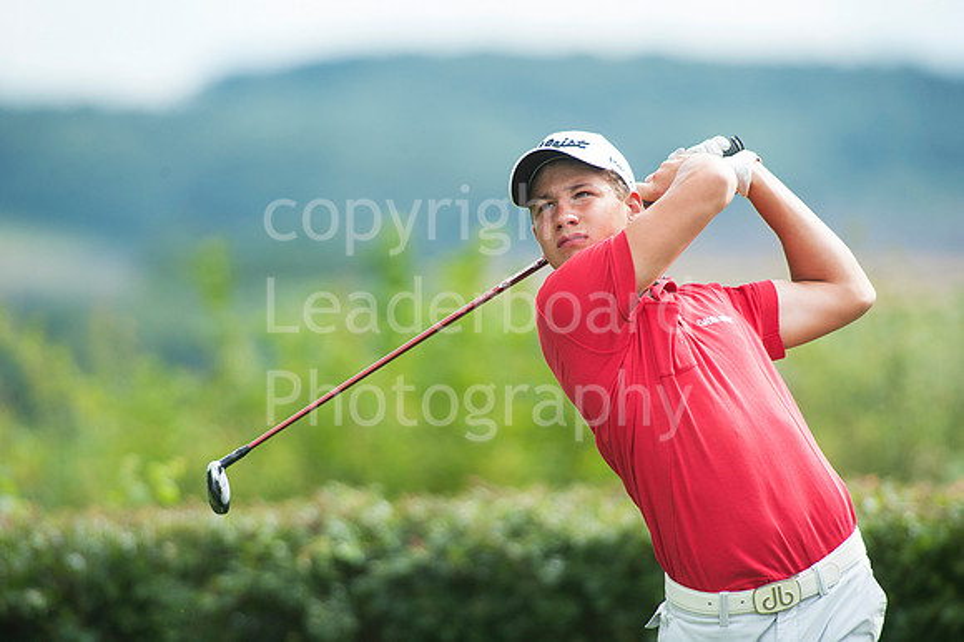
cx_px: 482
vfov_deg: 2.3
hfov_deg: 3.4
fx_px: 16057
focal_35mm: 600
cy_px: 321
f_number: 5.6
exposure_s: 1/1000
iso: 800
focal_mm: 600
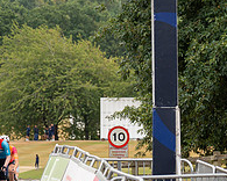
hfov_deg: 4.2
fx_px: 3090
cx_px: 31
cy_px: 34
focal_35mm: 460
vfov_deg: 3.4
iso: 640
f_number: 4
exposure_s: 1/800
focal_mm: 109
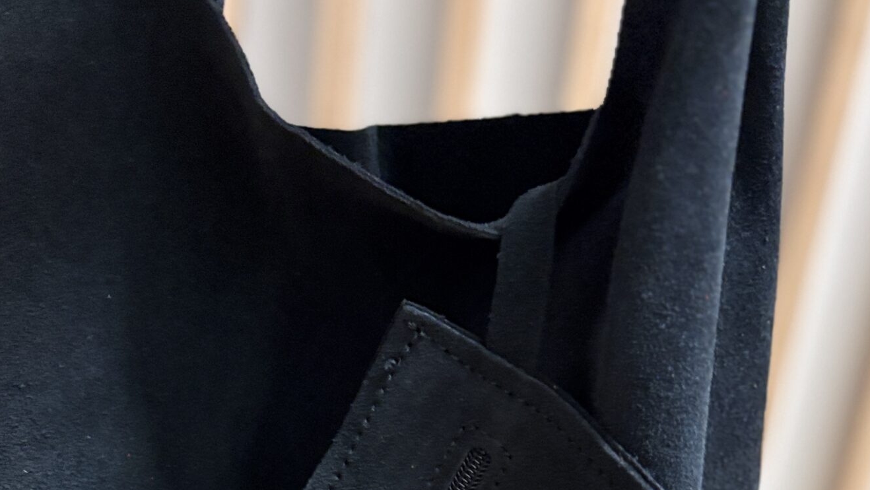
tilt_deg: -27.1
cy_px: 728
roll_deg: -10.6
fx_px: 1269
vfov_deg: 19.2
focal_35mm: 55
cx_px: 547
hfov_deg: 37.6
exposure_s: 1/33
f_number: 1.6
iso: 500
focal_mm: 5.96
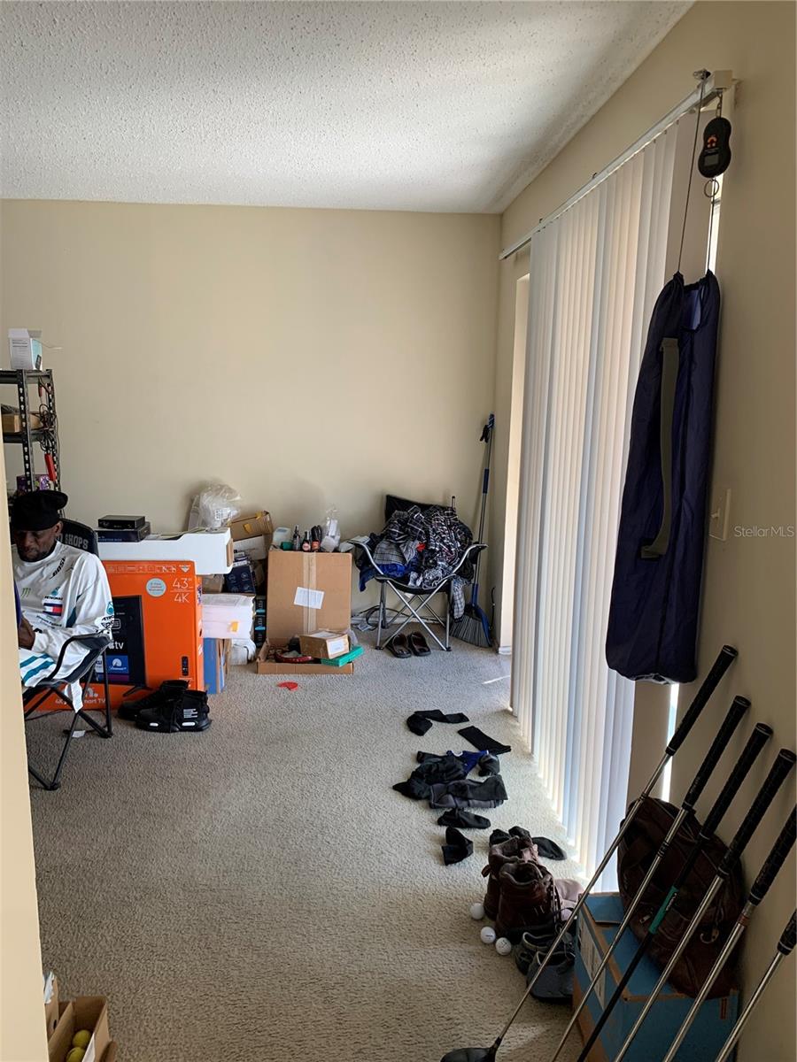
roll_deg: -0.5
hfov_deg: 53.1
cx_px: 398
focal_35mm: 26
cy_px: 531
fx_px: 798
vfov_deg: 67.3
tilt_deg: -11.4
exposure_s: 1/121
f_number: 1.8
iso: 100
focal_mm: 4.25
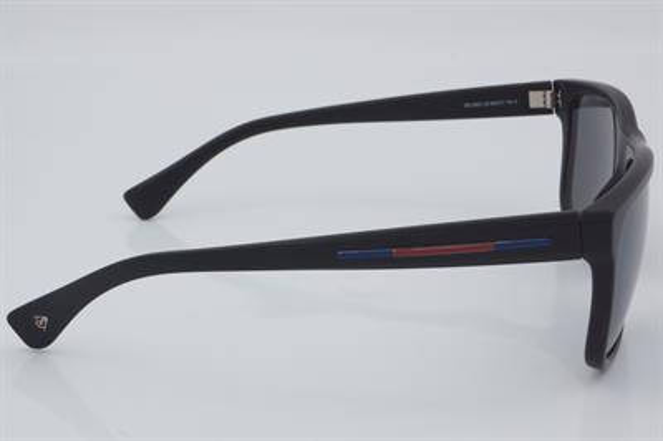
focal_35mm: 75
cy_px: 220
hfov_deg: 27.0
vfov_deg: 18.2
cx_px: 332
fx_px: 1380
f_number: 32
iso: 100
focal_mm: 50
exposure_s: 1/4
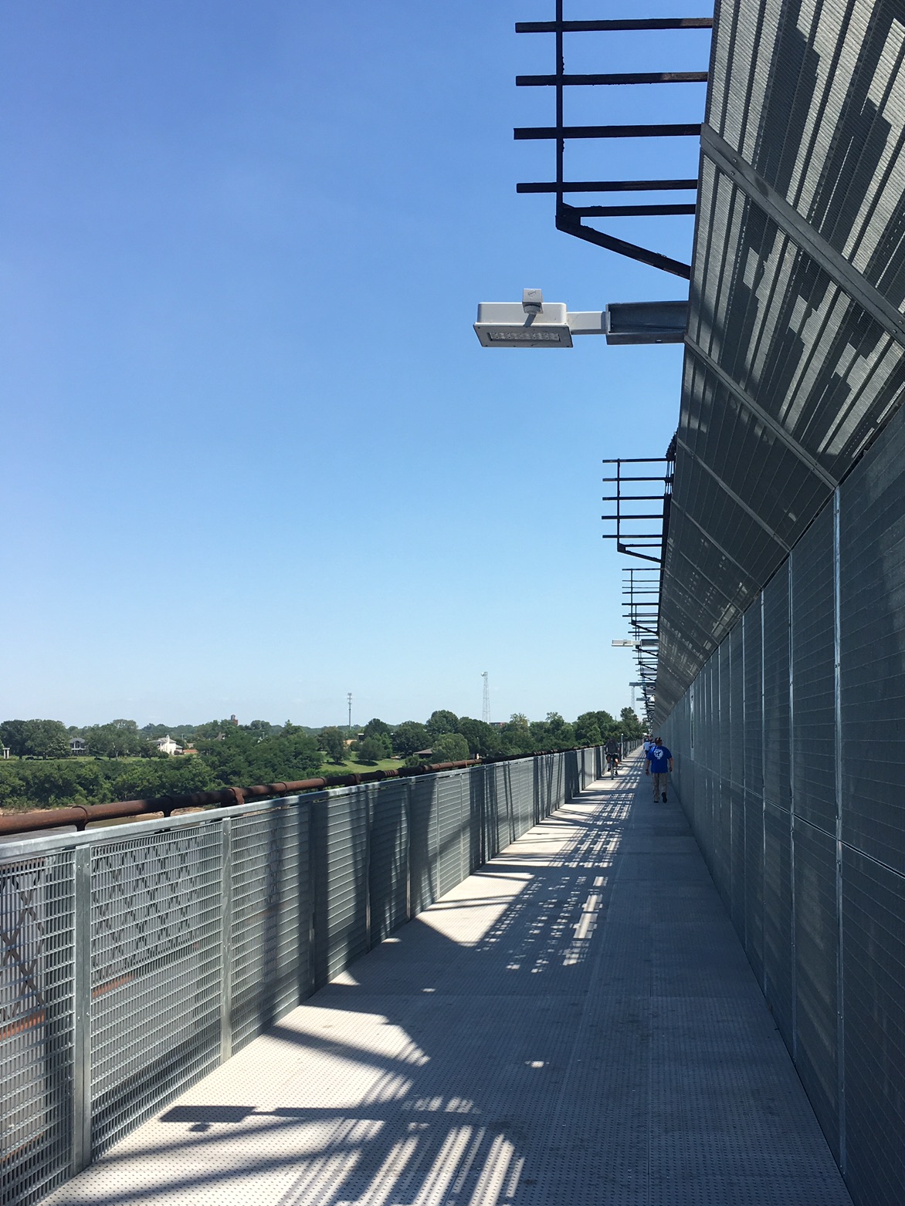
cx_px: 581
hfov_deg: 37.4
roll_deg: +0.6
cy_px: 729
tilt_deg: -0.8
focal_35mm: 38
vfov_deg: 48.7
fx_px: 1325
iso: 25
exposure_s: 1/1166
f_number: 2.2
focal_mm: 4.15
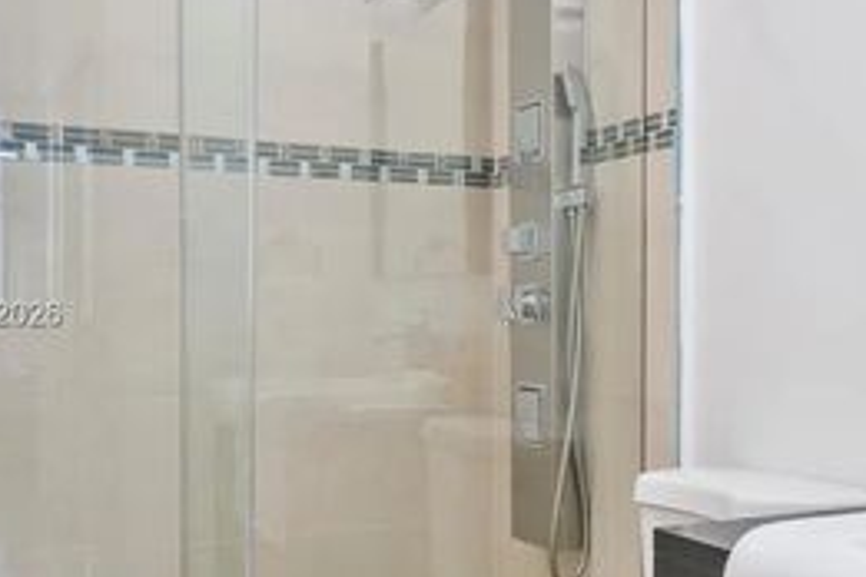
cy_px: 317
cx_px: 710
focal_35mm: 49
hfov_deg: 38.6
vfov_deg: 27.5
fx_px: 1179
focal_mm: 20
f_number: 8
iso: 400
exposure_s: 1/30
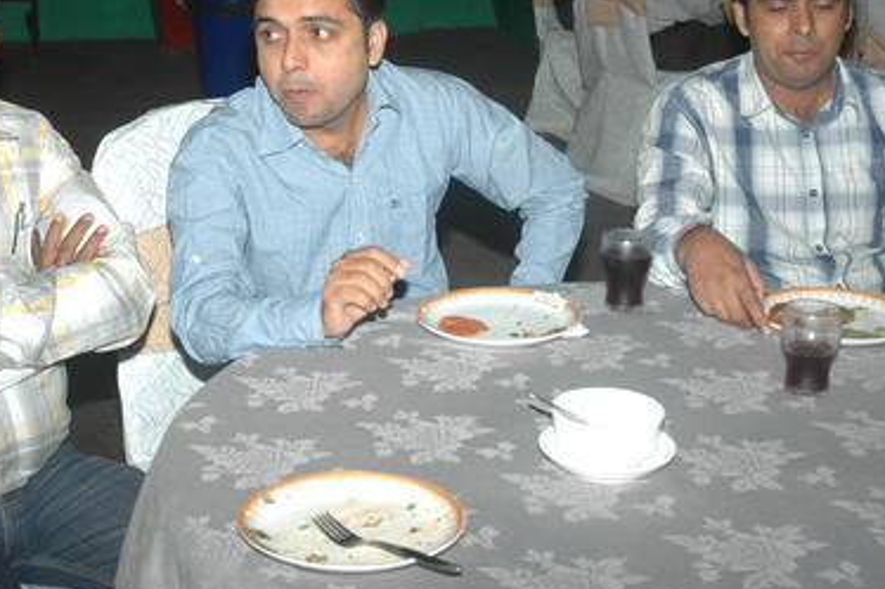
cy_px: 167
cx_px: 372
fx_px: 1715
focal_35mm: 70
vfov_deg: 19.4
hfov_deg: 28.9
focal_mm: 29
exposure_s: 1/60
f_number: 4.5
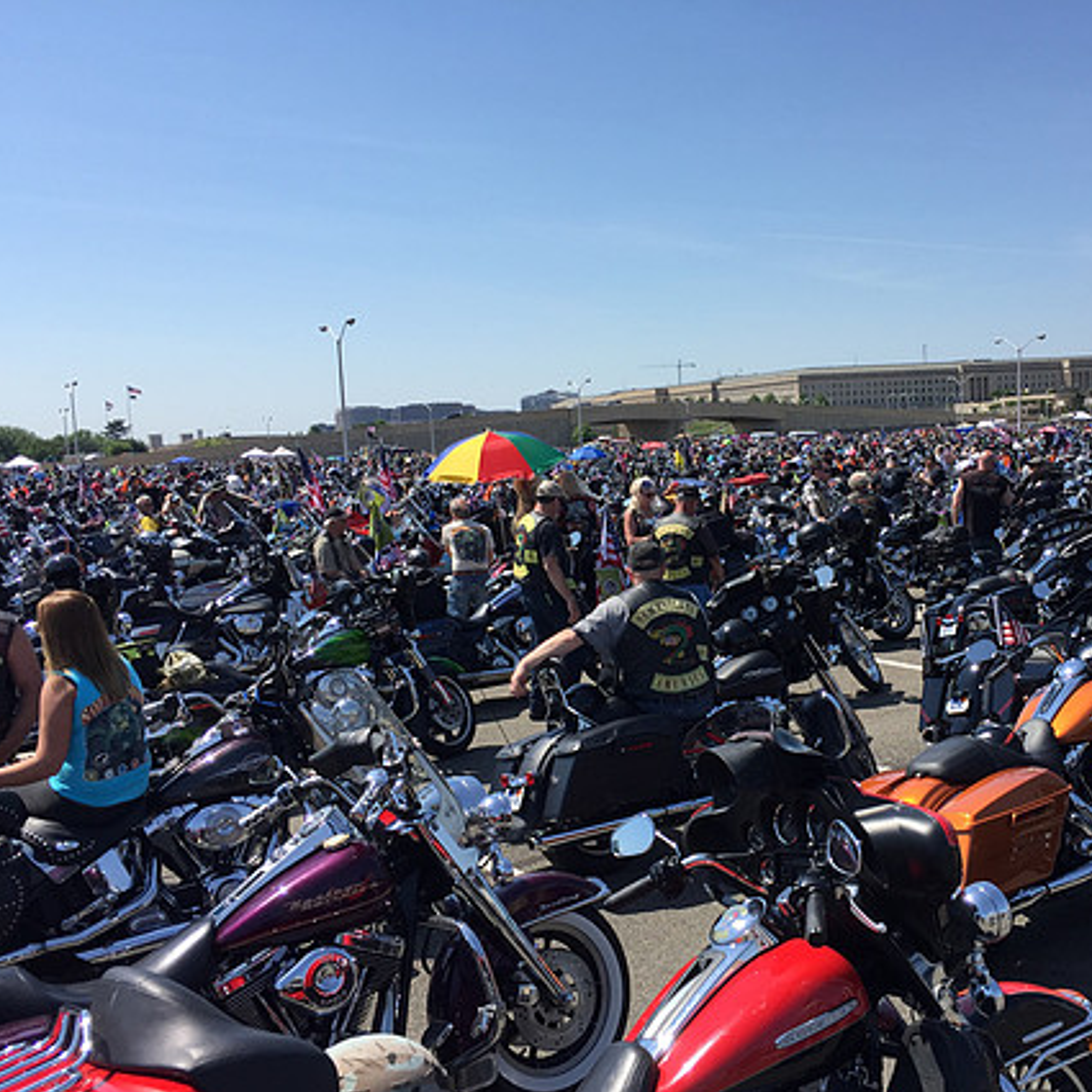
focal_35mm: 35
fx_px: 1249
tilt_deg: -4.5
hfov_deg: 46.8
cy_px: 554
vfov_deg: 47.2
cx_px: 683
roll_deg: +1.9
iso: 32
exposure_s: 1/1799
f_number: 2.2
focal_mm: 4.15
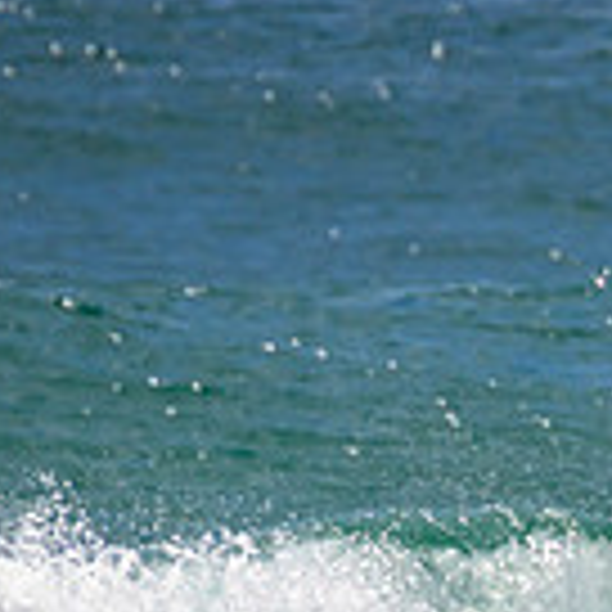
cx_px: 1170
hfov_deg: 0.6
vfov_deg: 0.6
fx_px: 58167
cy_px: 740
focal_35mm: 2908
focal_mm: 800
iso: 900
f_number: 11
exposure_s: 1/2000
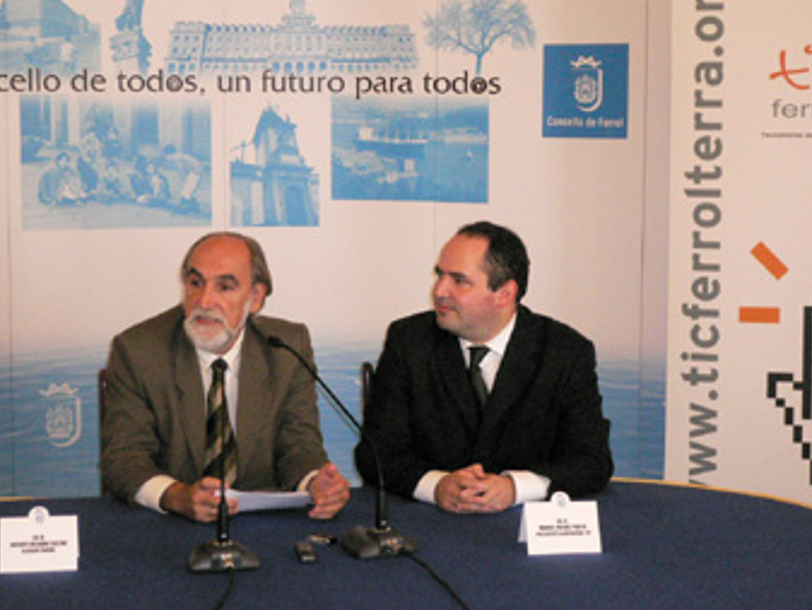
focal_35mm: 79
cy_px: 299
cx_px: 410
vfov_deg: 18.7
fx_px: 1854
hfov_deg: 24.7
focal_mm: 12.3
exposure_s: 1/60
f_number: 4.2
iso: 400
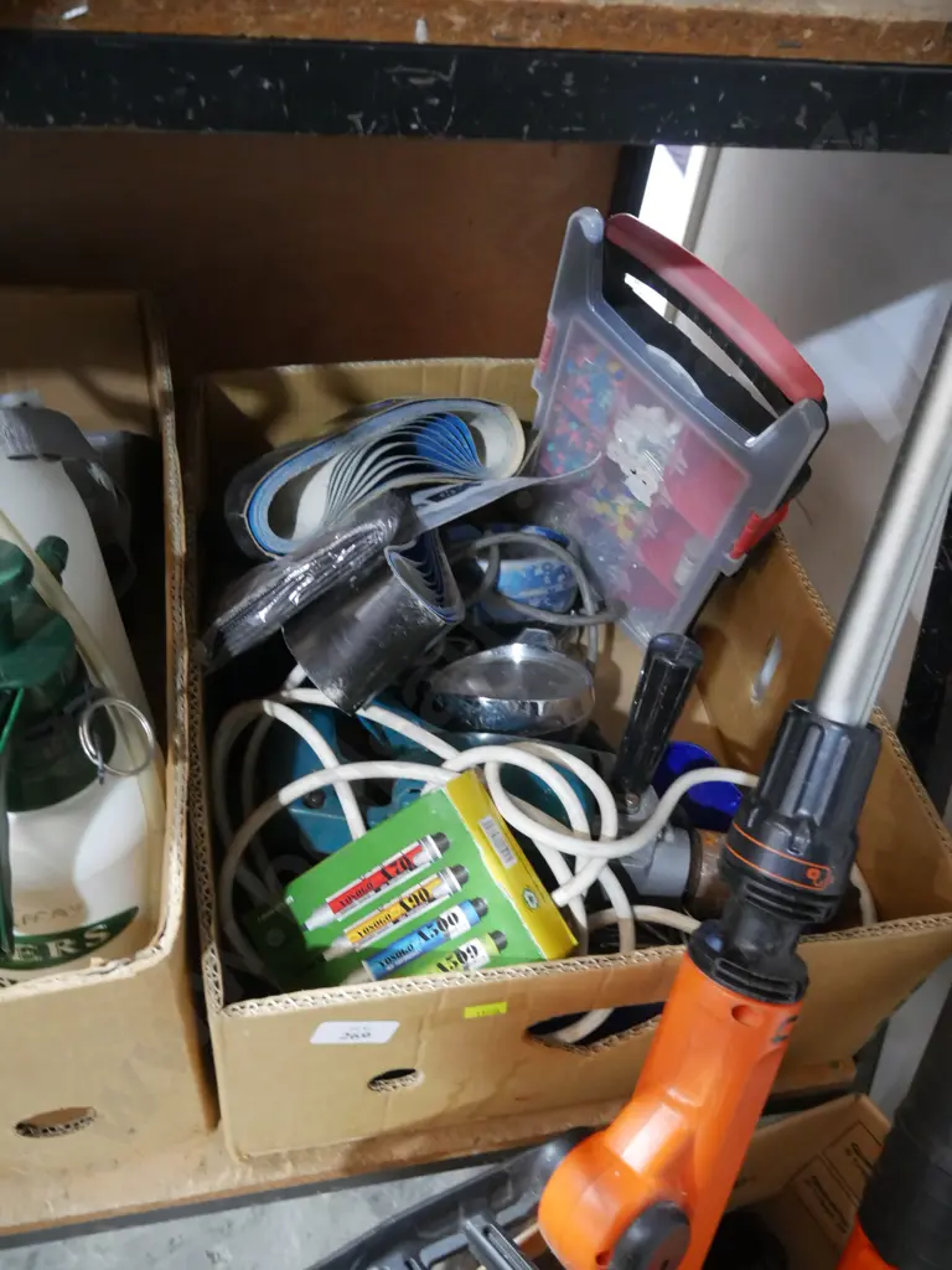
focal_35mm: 28
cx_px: 476
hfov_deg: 49.7
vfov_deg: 63.4
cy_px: 635
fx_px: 1027
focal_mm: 14
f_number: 3.5
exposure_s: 1/60
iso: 3200
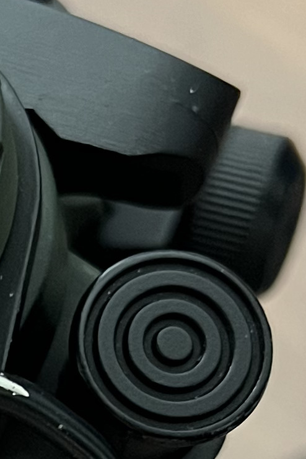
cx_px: -278
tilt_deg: -66.0
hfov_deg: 8.9
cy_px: 539
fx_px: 1876
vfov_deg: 13.6
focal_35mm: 147
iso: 500
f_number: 1.5
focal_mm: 5.7
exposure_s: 1/57
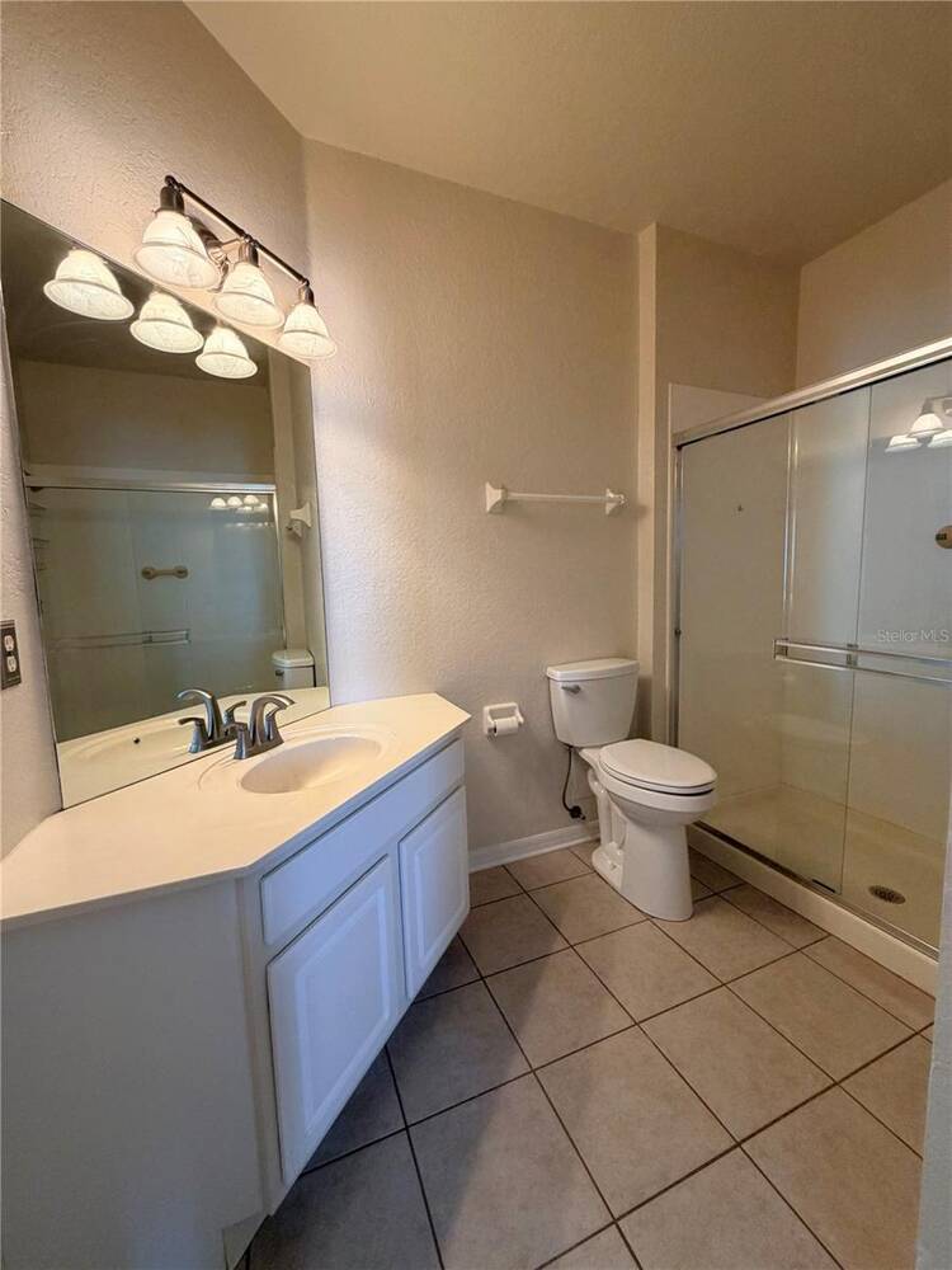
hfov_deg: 85.7
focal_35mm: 14
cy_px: 635
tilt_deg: -5.6
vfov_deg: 102.1
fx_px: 513
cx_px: 476
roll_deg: +2.1
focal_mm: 2.22
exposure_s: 1/60
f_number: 2.2
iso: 200
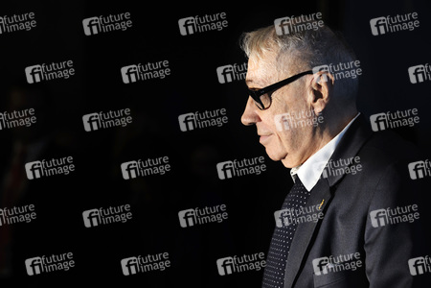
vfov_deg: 9.8
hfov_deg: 14.7
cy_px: 144
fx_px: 1676
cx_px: 216
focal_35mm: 140
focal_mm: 140
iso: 200
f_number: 5
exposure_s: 1/320
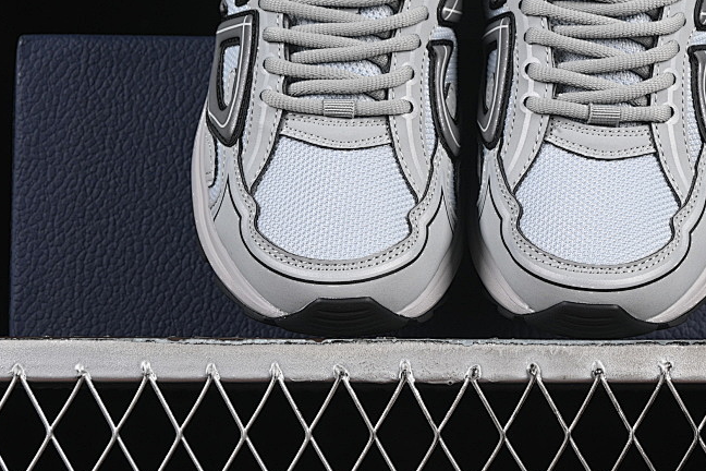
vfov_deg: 10.9
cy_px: 94
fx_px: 2451
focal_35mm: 125
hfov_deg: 16.4
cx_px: 439
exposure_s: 1/60
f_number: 7.1
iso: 160
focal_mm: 50
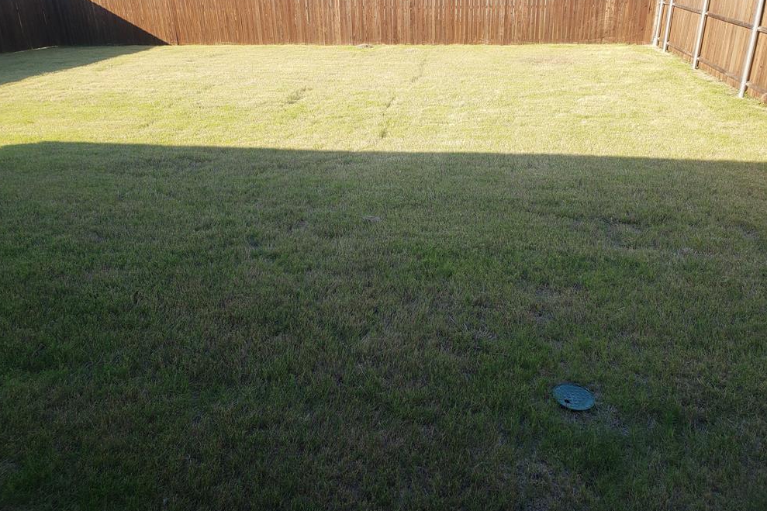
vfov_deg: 46.3
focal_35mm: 28
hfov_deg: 65.5
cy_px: 225
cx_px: 375
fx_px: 596
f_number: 2.4
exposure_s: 1/394
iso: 50
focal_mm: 4.3
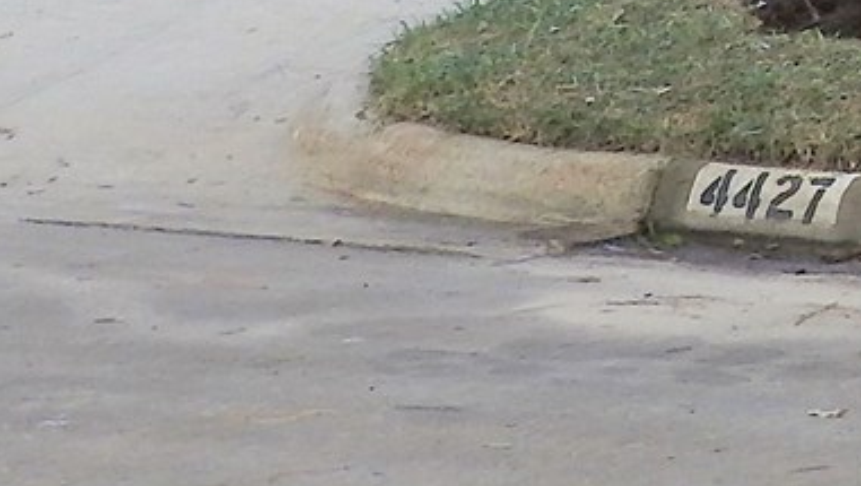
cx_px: 2230
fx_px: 5346
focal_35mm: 234
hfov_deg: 8.3
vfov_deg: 4.9
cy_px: -1085
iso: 100
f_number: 3.8
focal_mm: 7.2
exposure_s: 1/200
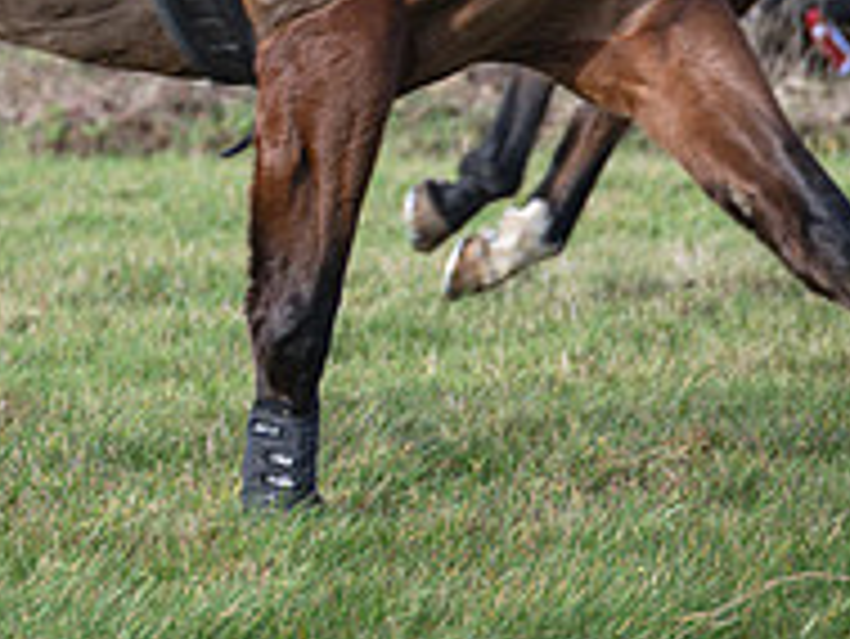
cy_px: -207
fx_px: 8870
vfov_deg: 4.1
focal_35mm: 361
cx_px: 241
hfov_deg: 5.5
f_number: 2.8
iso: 125
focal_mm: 70
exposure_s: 1/1000
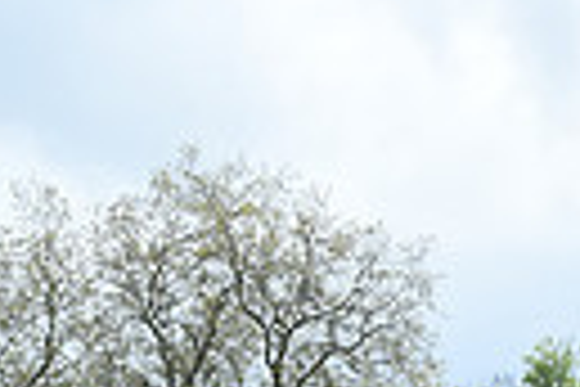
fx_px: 6154
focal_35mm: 382
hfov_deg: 5.3
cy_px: 850
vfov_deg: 3.6
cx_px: 1043
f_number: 5
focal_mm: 85
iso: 250
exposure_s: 1/1250
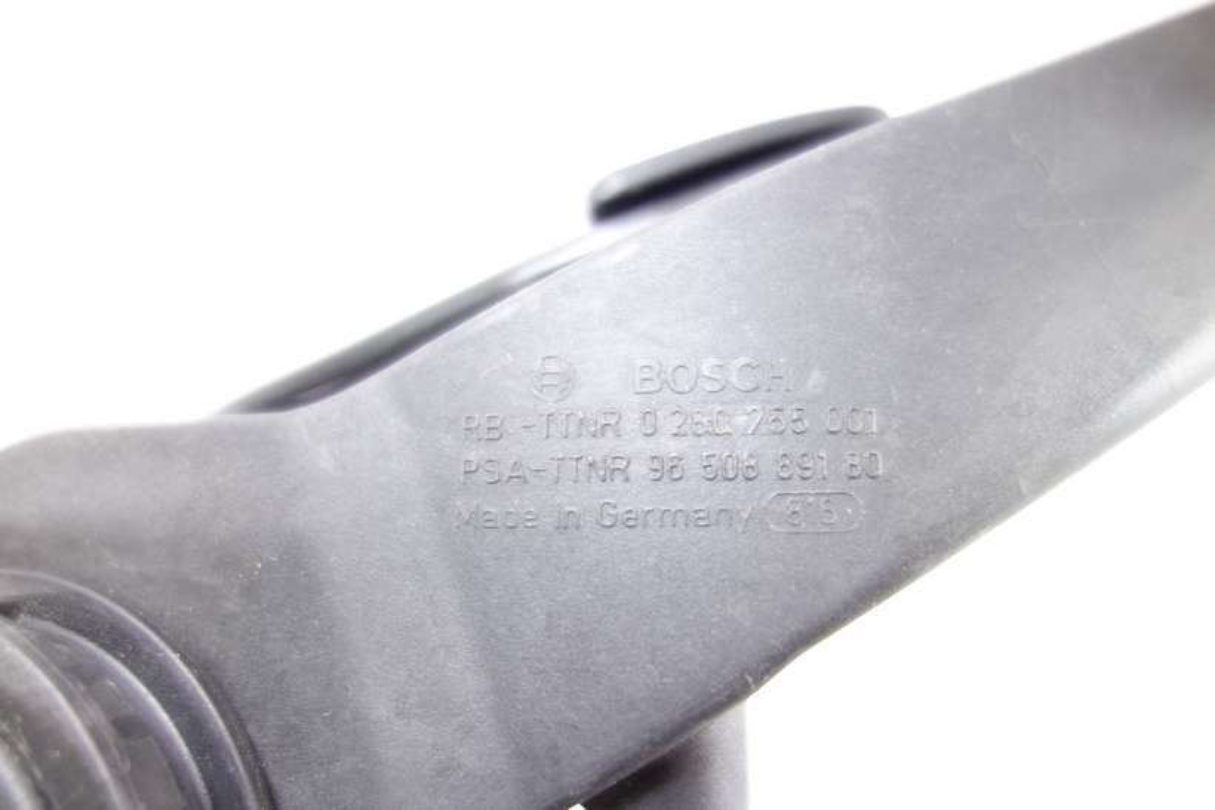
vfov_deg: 46.4
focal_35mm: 28
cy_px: 405
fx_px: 945
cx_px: 608
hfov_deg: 65.5
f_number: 1.8
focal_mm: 10.4
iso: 160
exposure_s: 1/30
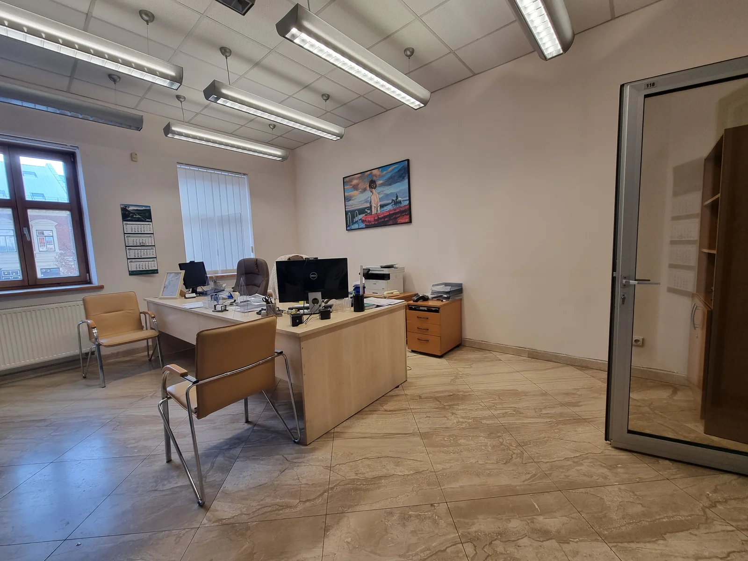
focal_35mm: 13
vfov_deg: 89.9
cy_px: 280
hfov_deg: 106.2
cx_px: 374
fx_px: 281
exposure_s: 1/50
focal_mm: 2.2
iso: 100
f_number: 2.2
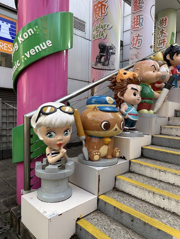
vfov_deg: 71.6
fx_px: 166
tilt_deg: -5.1
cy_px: 120
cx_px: 90
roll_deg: -2.2
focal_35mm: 24
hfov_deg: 56.8
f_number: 1.78
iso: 80
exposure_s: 1/745
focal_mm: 6.86
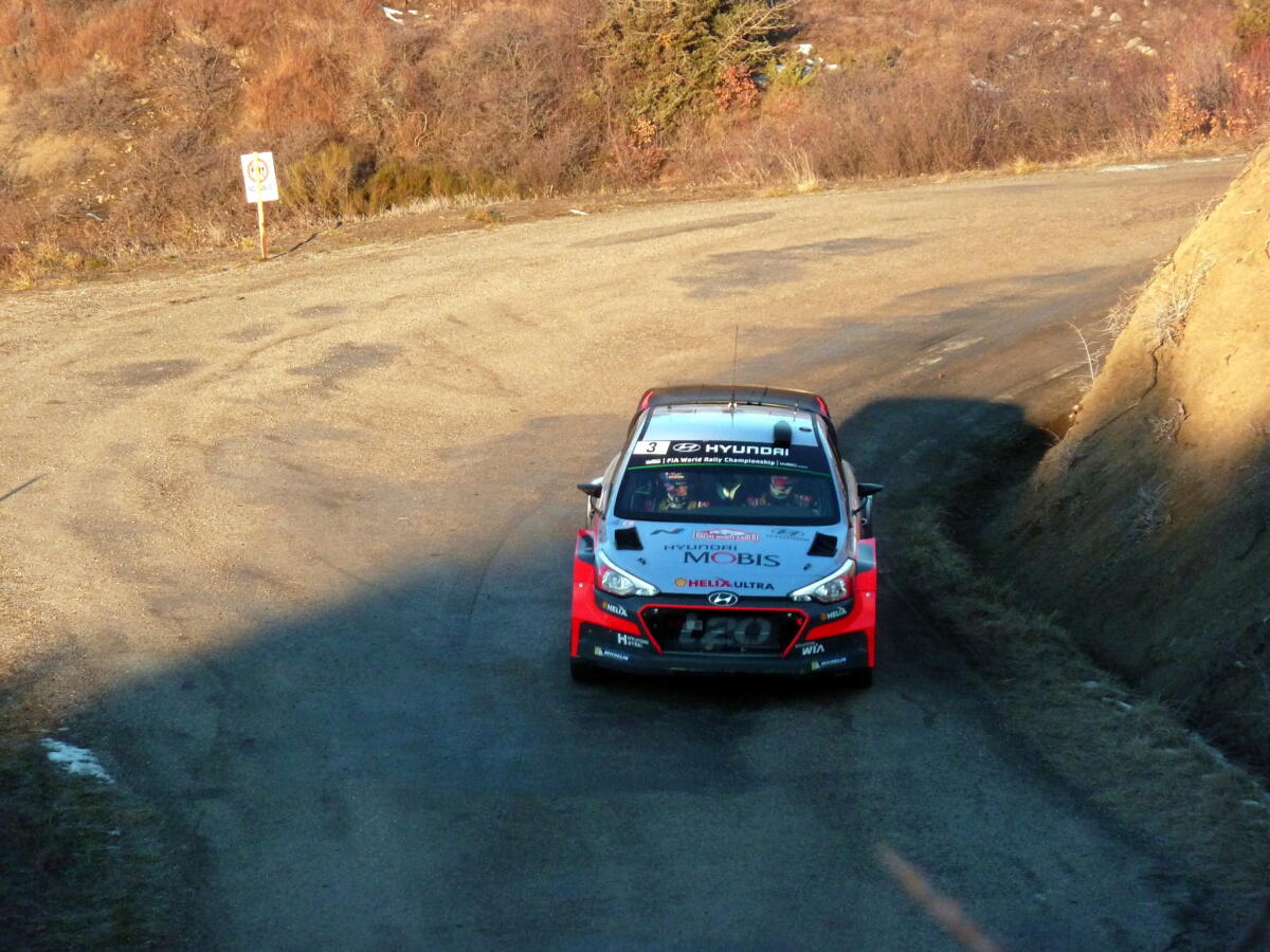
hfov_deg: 9.4
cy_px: 476
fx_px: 7705
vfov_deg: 7.1
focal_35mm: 210
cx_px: 635
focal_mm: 34.4
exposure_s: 1/400
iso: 400
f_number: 4.6
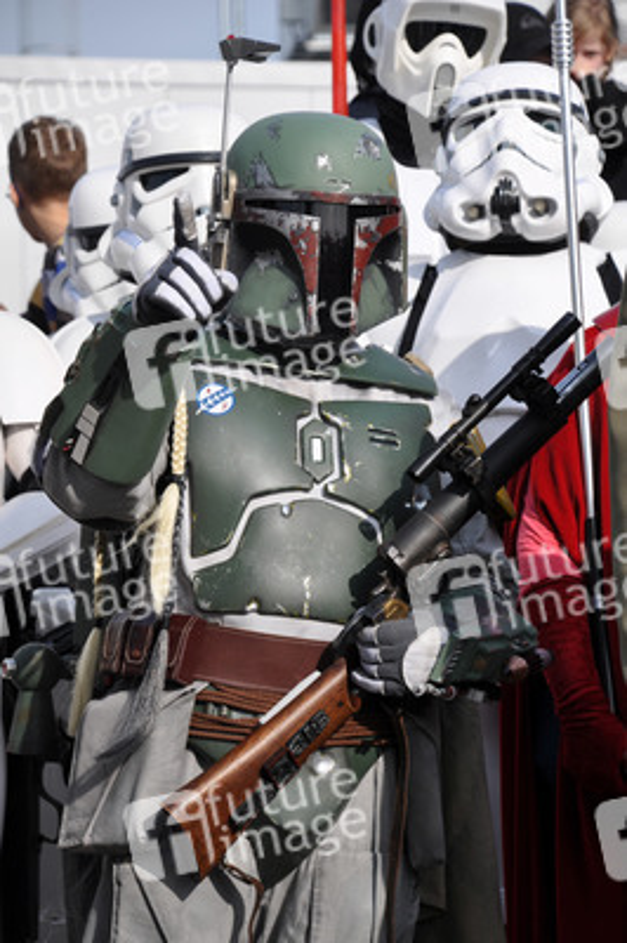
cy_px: 472
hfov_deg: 9.6
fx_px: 3729
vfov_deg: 14.4
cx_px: 314
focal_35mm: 142
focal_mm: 95
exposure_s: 1/640
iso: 200
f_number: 6.3
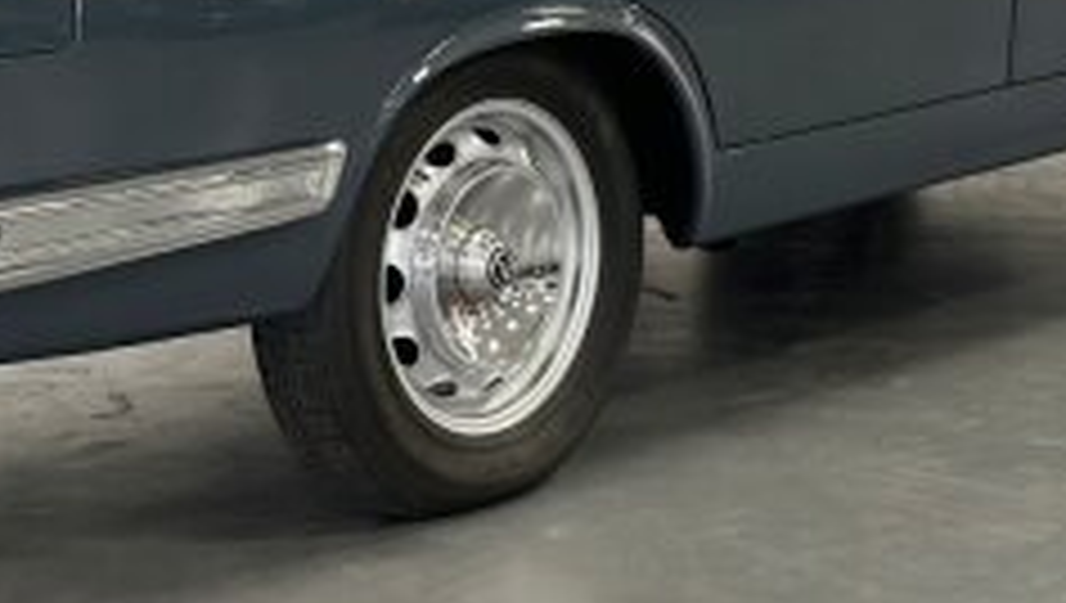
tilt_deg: -7.6
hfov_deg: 15.2
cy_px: 4
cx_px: 378
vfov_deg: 8.6
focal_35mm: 141
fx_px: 3990
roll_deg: +1.1
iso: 100
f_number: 1.78
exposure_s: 1/50
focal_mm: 6.86
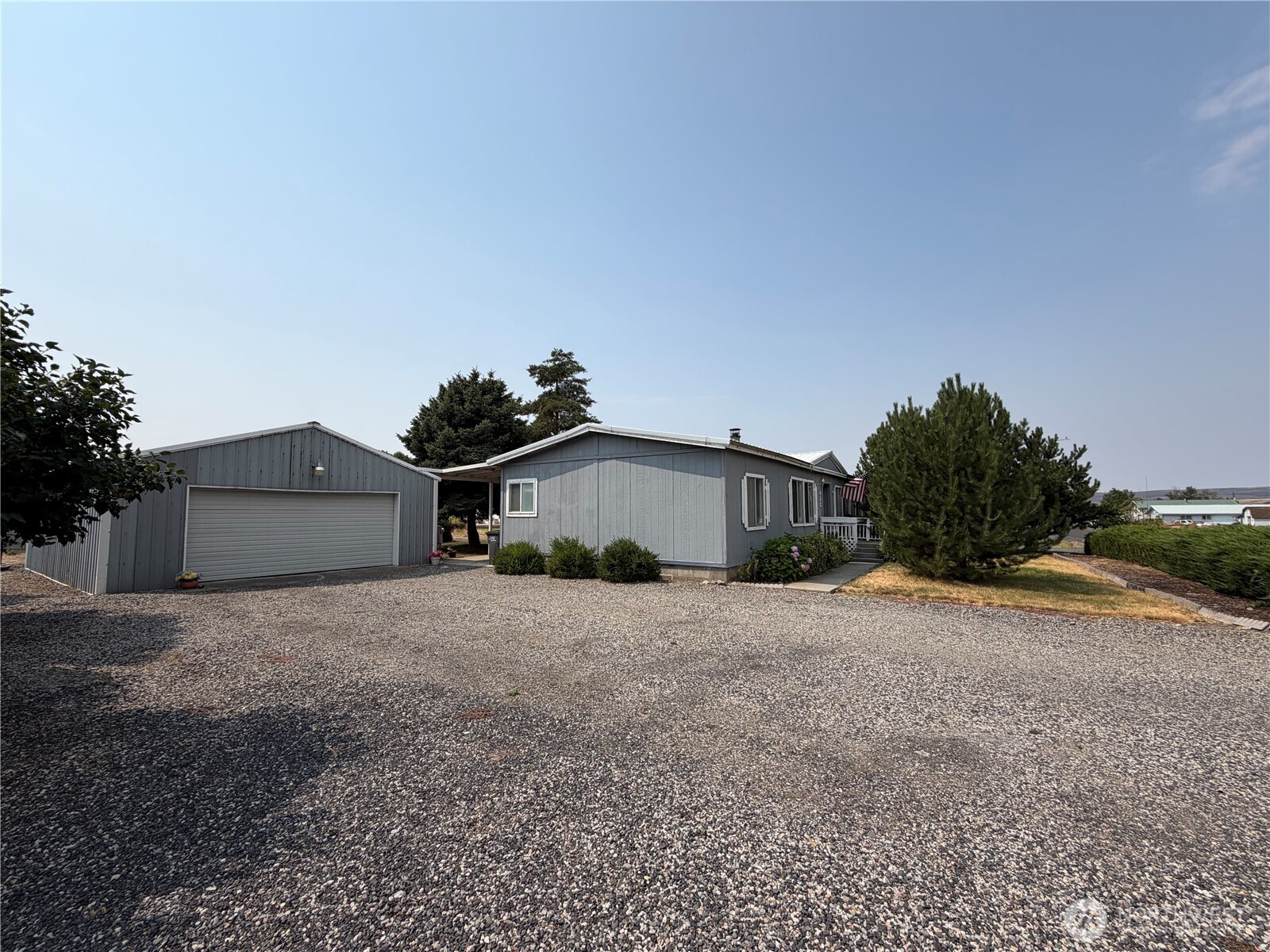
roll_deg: +0.9
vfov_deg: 85.7
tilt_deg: +3.8
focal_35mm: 14
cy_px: 476
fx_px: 514
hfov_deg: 102.1
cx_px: 635
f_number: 2.2
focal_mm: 2.22
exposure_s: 1/1497
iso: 20
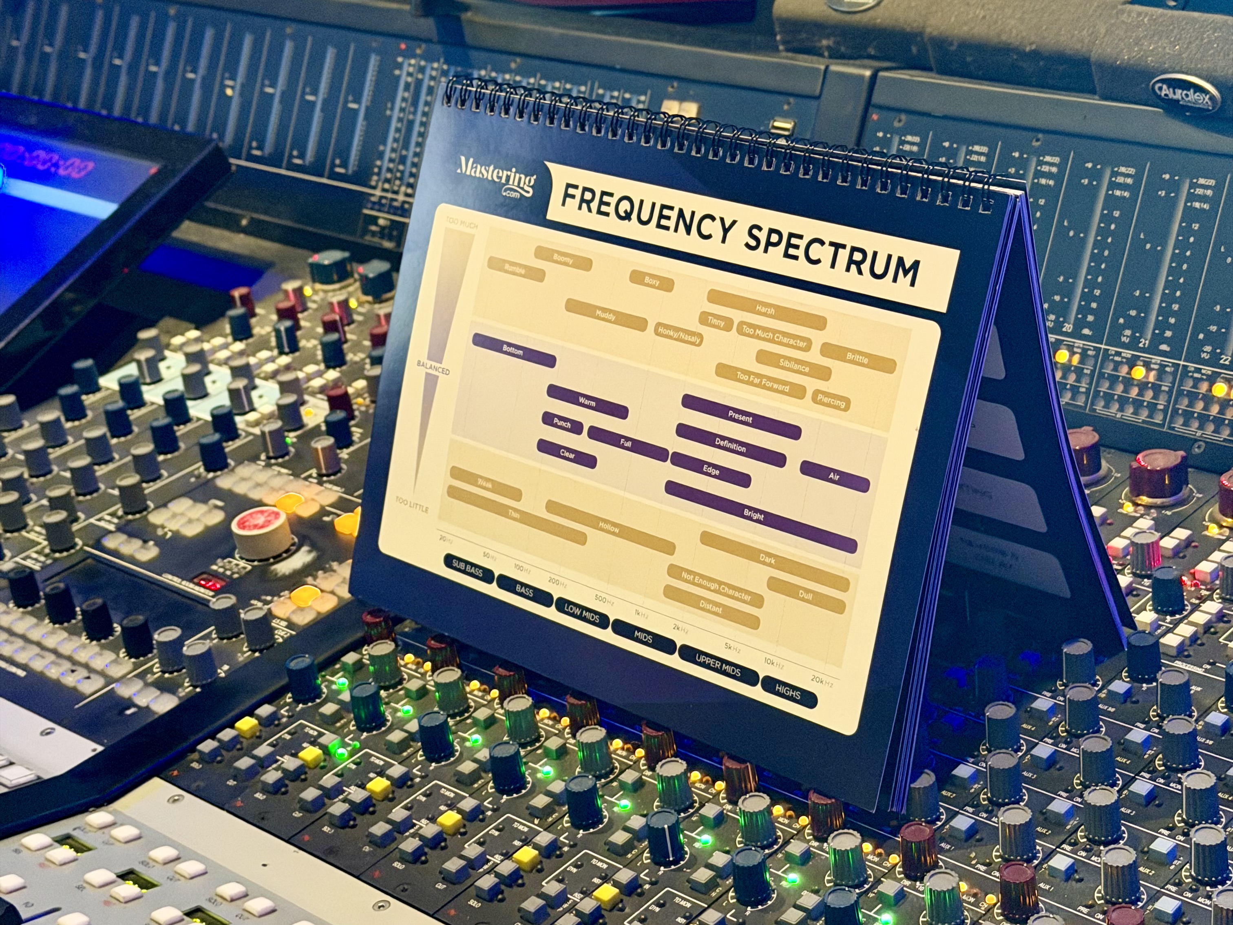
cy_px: 462
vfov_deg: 30.3
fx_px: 1710
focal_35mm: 48
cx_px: 616
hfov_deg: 39.7
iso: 500
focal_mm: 6.76
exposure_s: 1/30
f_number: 1.78
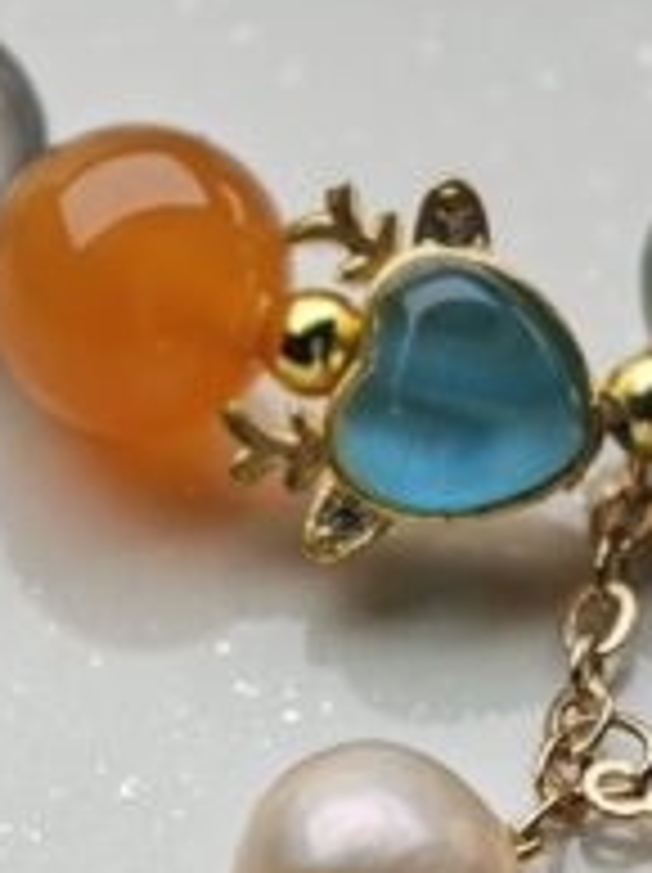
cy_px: 414
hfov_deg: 4.3
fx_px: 8583
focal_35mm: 341
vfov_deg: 5.8
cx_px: 472
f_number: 2.1
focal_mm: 16.53
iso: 80
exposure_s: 1/336
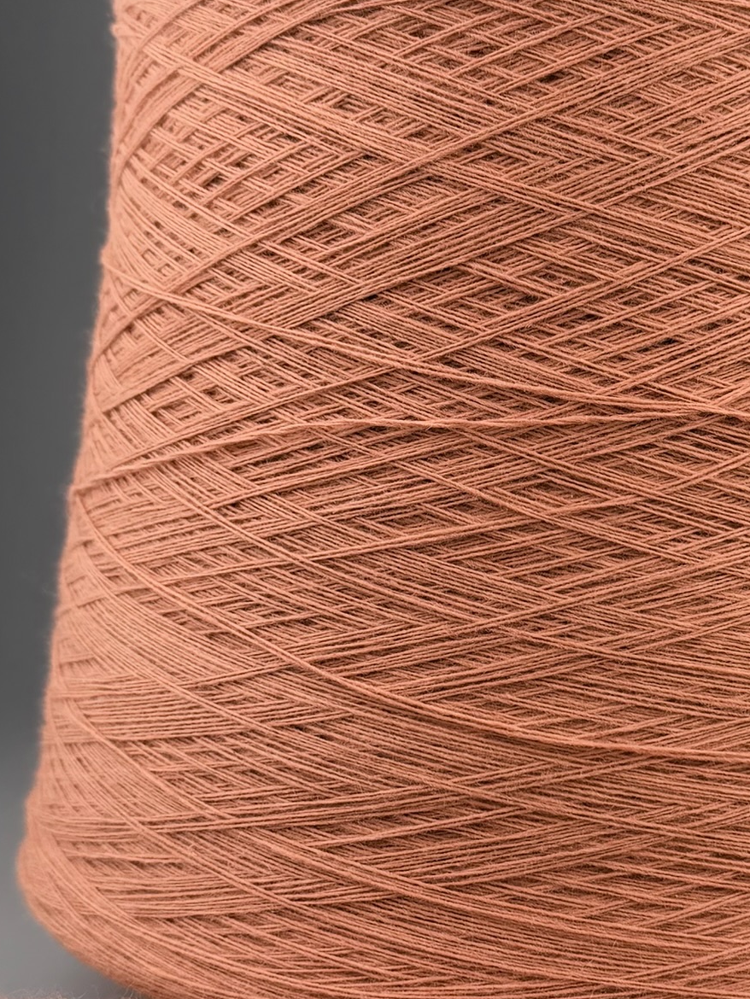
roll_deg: -0.6
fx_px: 1213
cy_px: 638
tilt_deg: -7.3
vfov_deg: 44.3
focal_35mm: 42
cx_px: 595
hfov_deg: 33.4
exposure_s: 1/943
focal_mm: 6.76
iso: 100
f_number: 1.78
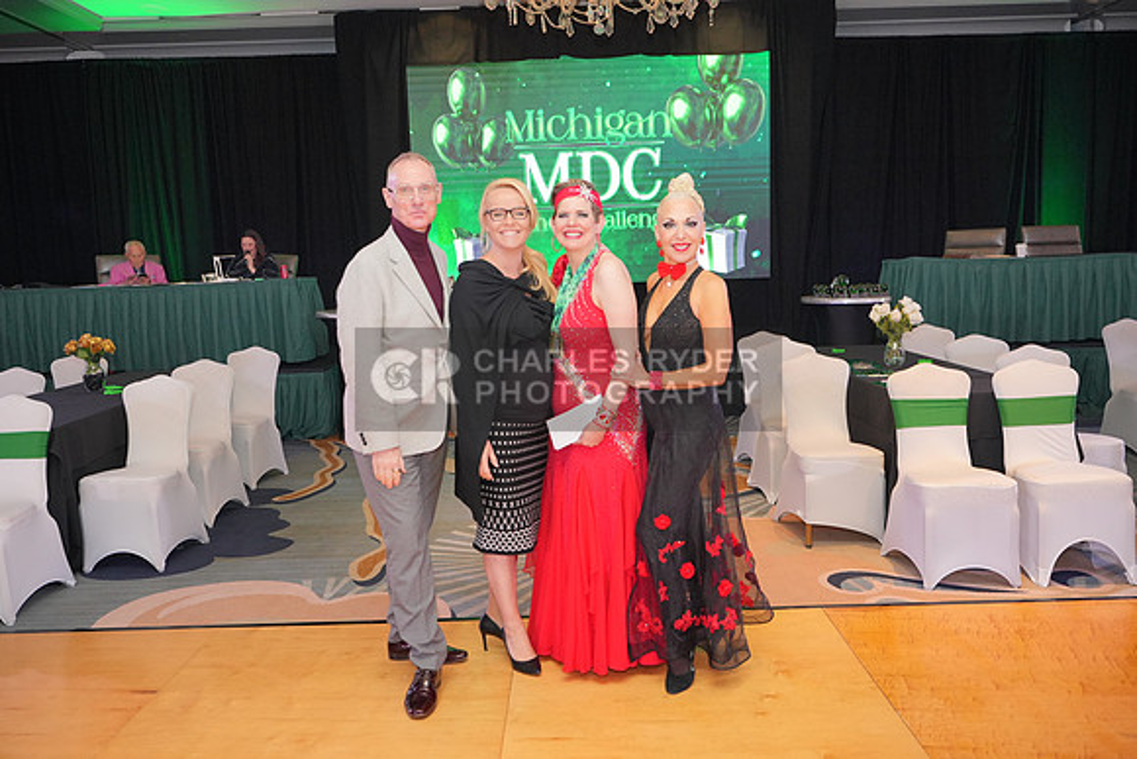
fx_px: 916
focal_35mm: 29
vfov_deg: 45.0
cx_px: 568
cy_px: 380
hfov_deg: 63.6
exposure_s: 1/200
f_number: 4
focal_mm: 29
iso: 2000
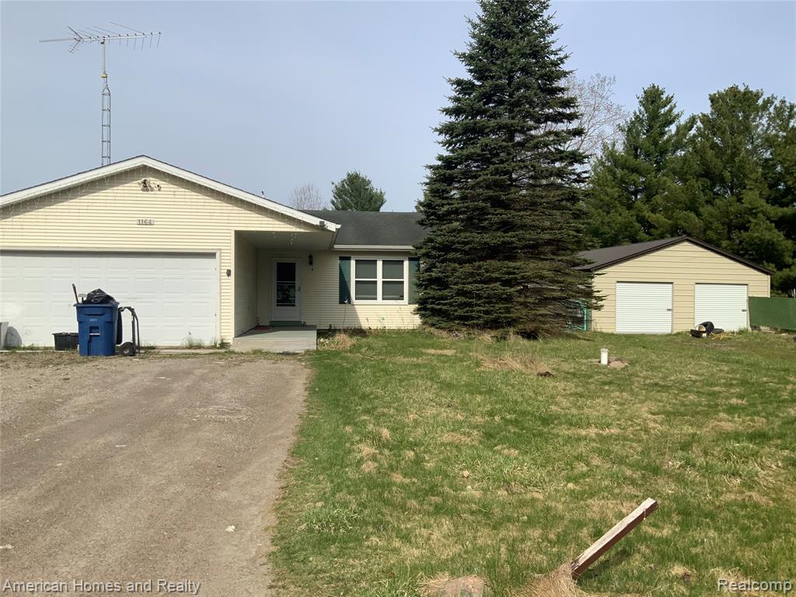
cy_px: 298
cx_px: 398
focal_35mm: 29
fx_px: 667
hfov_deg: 61.7
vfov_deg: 48.2
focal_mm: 3
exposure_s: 1/2667
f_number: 1.8
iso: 16
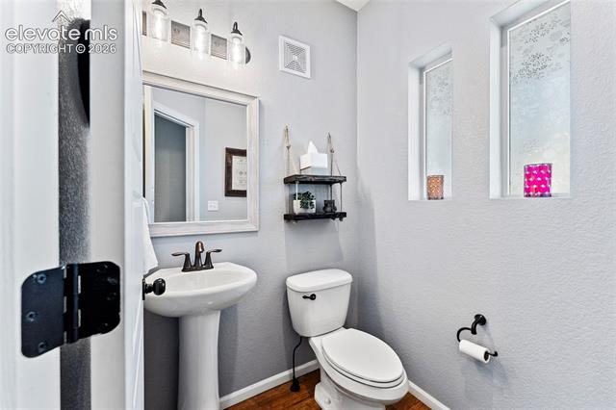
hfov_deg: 104.3
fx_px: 239
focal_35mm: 14
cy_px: 205
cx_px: 308
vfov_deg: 81.1
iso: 640
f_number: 8
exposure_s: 1/40
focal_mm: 14
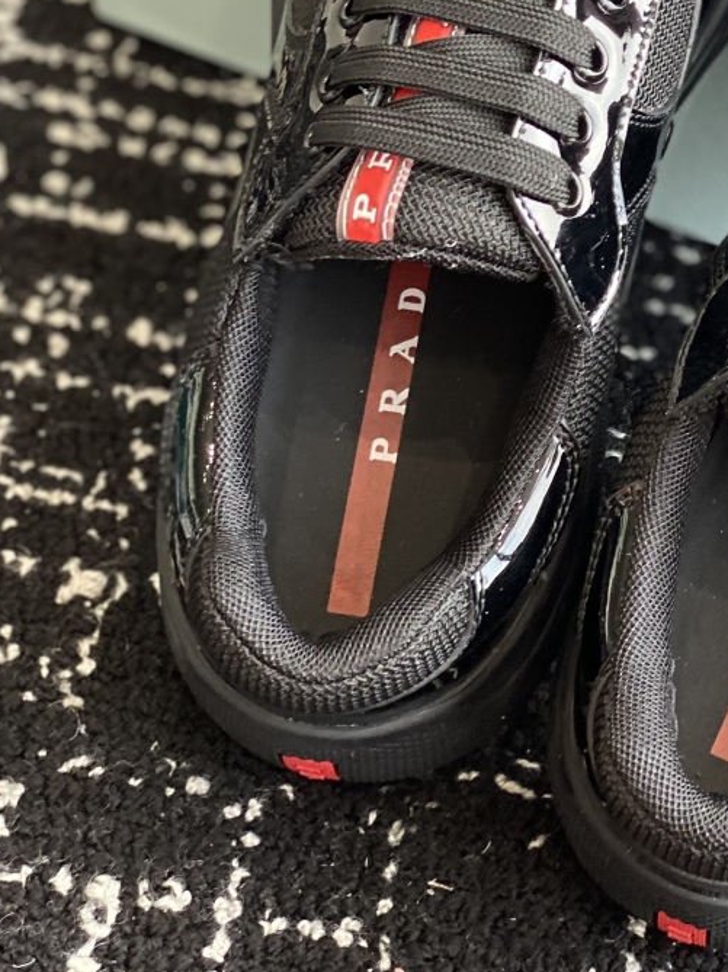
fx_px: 3144
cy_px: -17
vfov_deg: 17.2
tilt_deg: -39.1
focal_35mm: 112
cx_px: 766
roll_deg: -18.3
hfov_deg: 13.0
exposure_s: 1/122
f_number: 2
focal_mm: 6
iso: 40
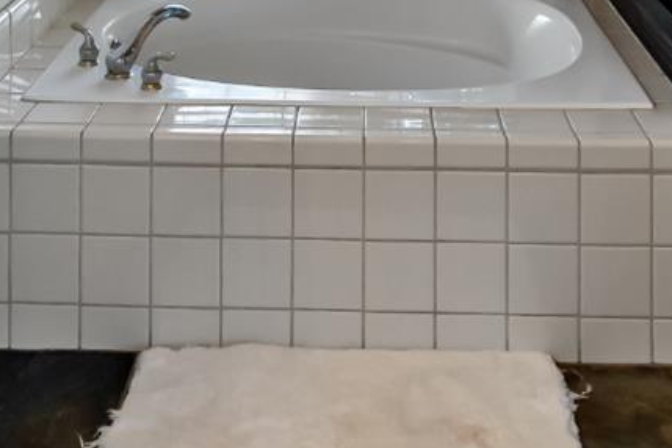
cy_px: -282
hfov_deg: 40.3
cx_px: 329
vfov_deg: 21.5
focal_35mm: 49
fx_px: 915
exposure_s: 1/160
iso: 1000
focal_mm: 14
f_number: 4
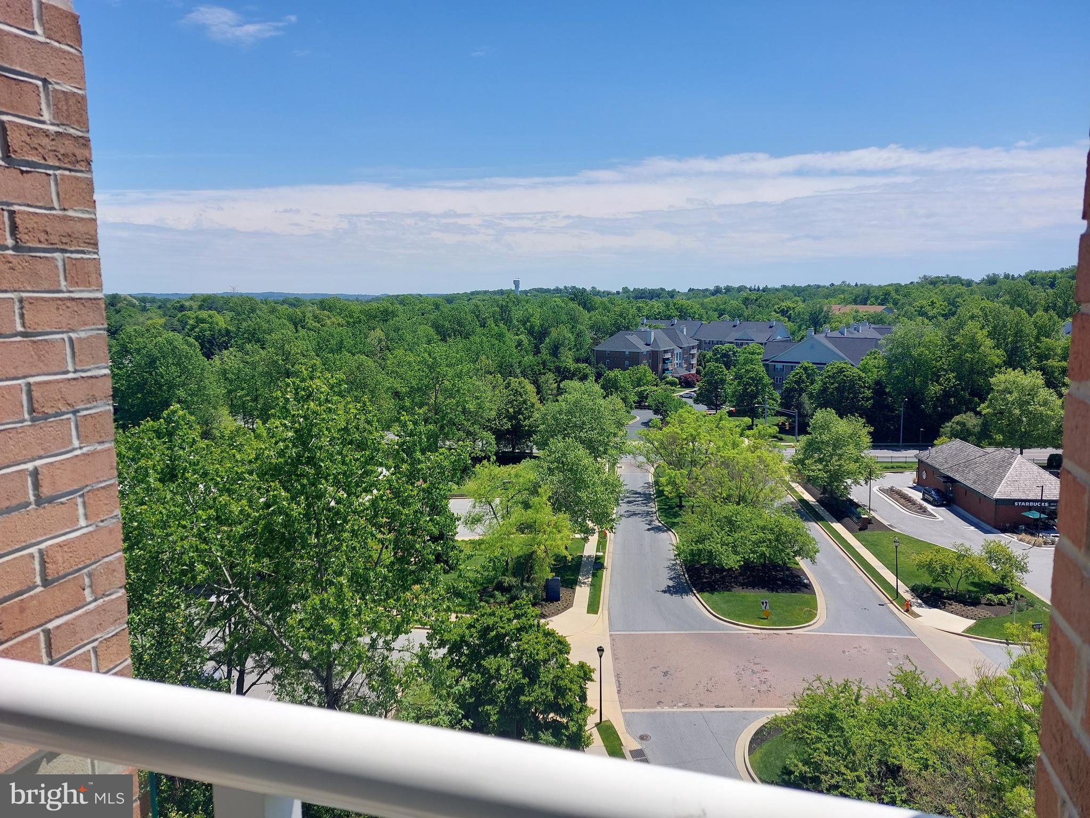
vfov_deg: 56.8
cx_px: 545
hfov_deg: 71.6
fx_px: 756
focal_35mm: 24
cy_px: 409
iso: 25
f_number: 1.8
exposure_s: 1/1238
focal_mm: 5.23
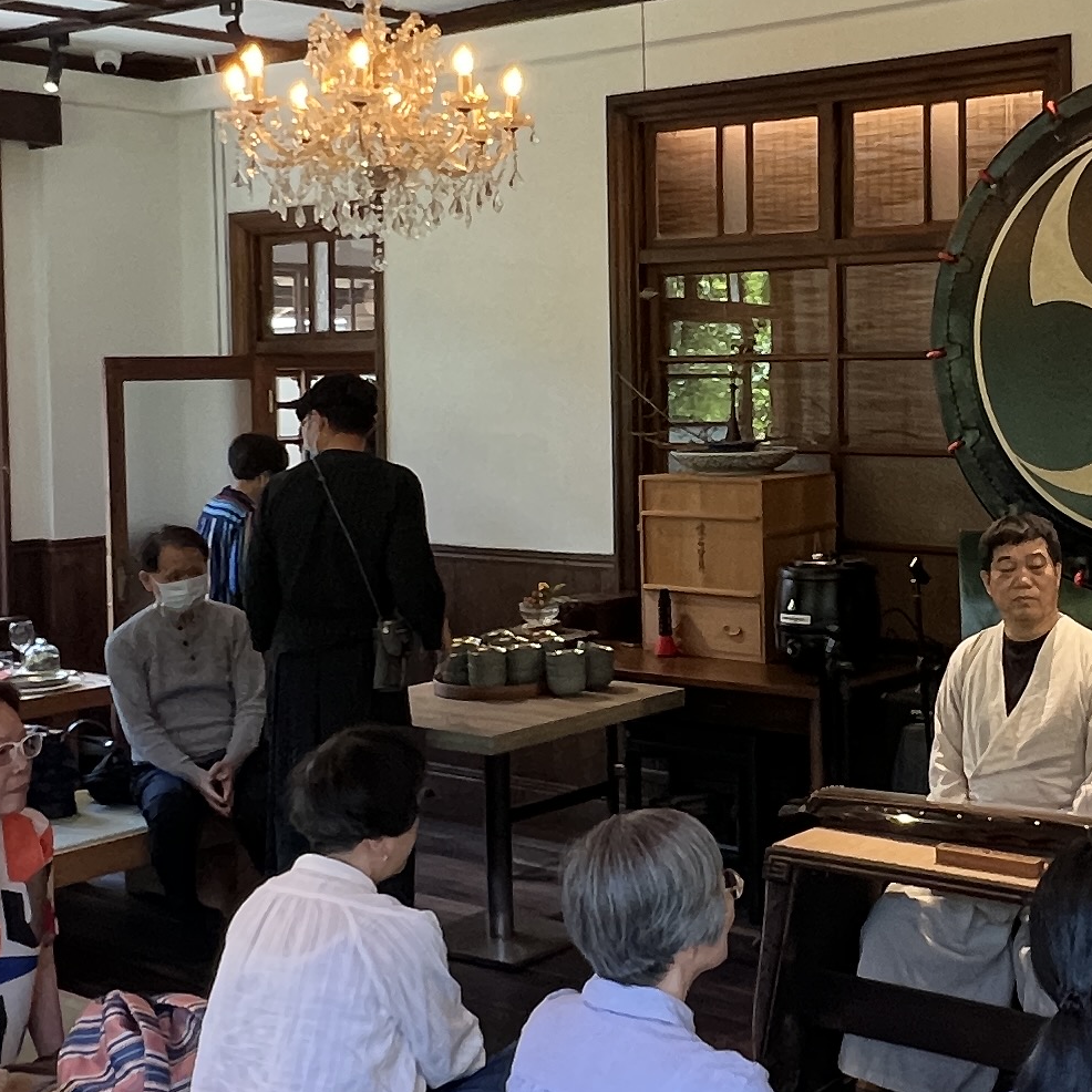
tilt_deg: -2.0
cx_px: 894
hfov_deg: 34.8
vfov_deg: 35.9
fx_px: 1677
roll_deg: +1.6
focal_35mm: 47
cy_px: 441
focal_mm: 1.57
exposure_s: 1/120
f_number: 1.8
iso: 200
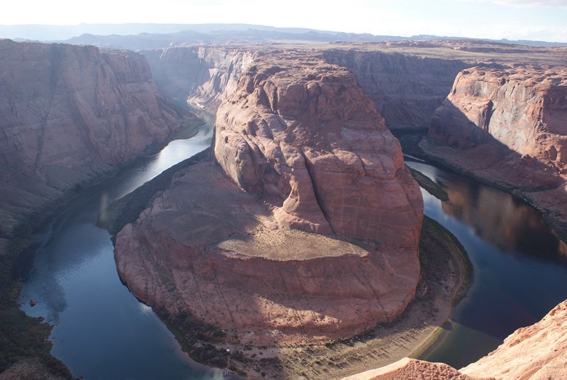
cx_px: 284
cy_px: 190
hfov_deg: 67.3
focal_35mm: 27
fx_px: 426
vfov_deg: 48.1
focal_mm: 18
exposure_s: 1/80
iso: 100
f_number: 8
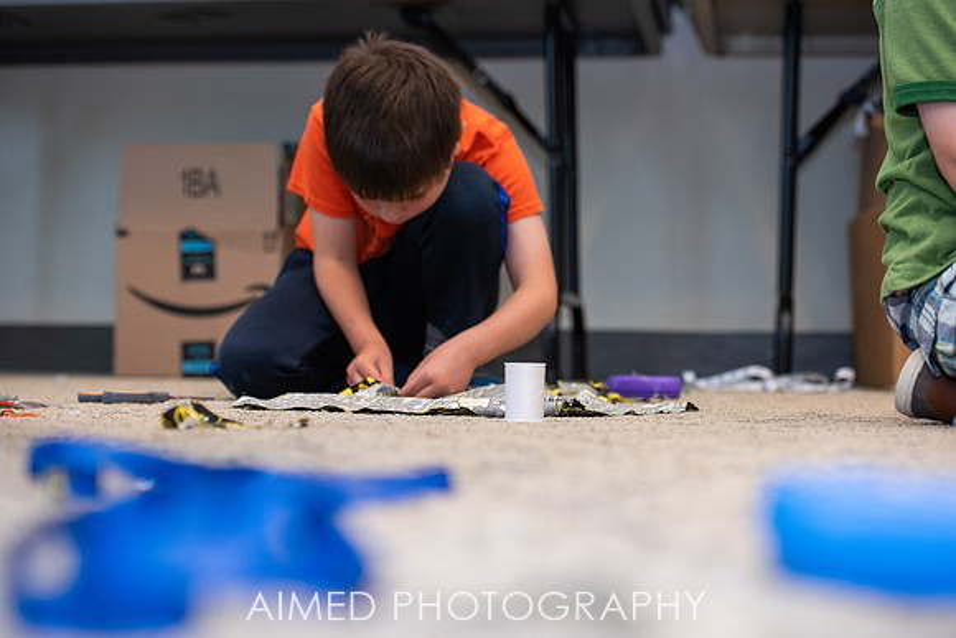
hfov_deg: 28.8
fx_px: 1859
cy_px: 319
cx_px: 478
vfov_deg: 19.5
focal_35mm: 70
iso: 640
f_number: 4
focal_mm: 70
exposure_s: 1/250
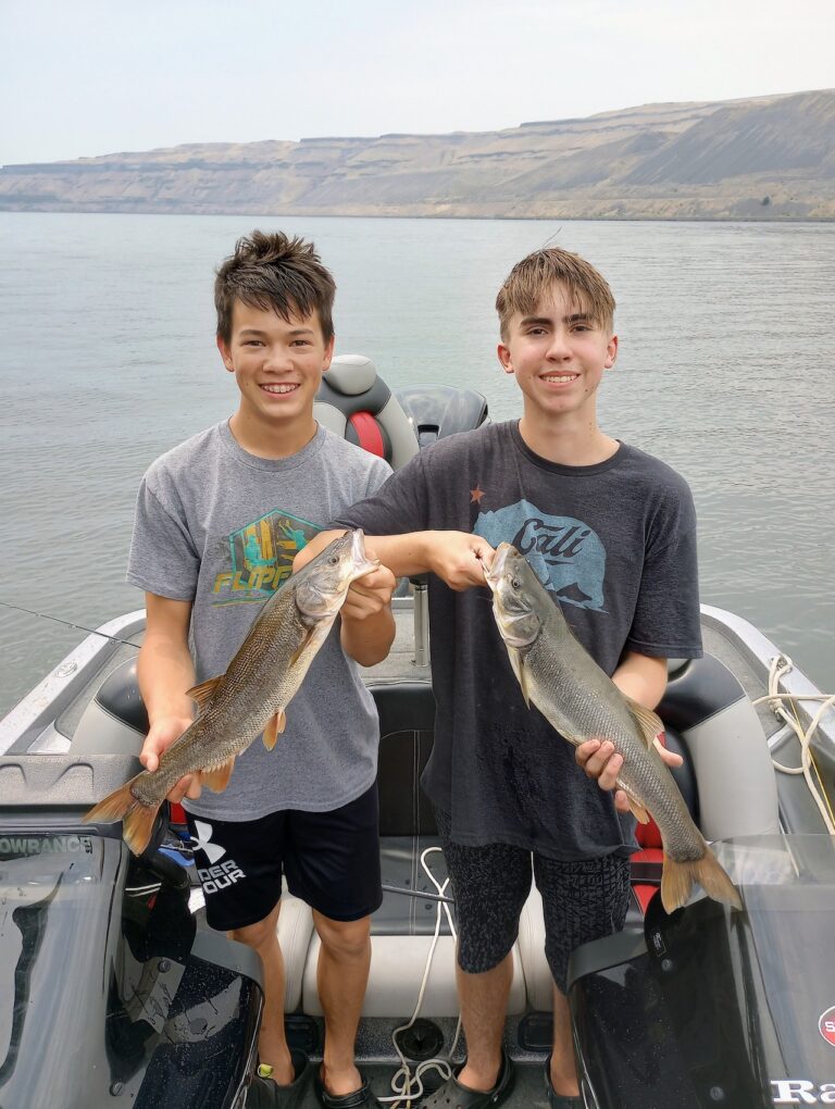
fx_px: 898
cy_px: 554
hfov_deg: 49.9
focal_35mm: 28
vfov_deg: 63.4
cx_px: 418
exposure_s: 1/241
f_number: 1.8
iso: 111
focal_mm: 4.27
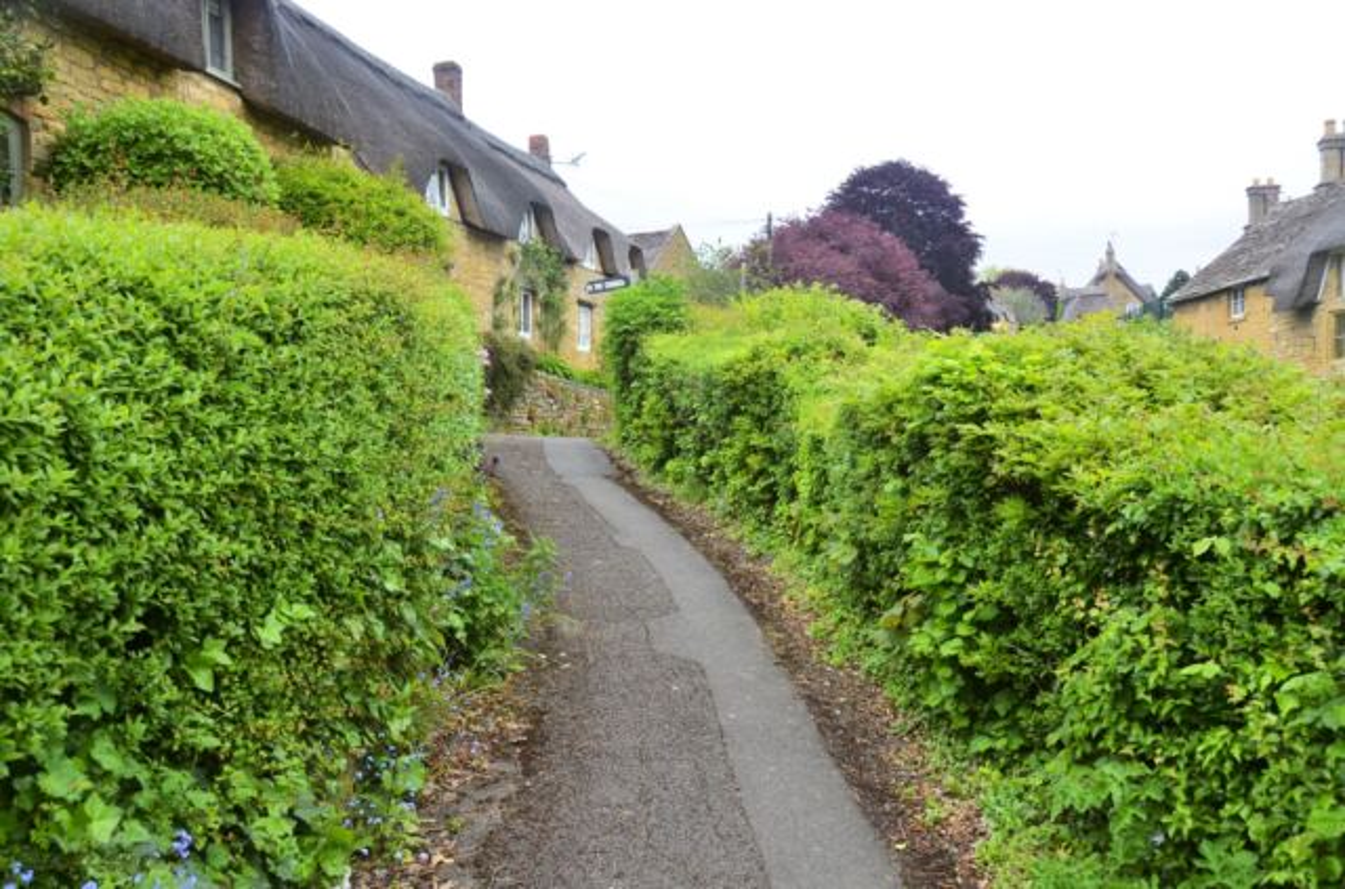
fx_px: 1230
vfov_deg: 39.7
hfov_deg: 57.4
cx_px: 672
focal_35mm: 33
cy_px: 444
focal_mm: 22
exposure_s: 1/125
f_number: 11
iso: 200
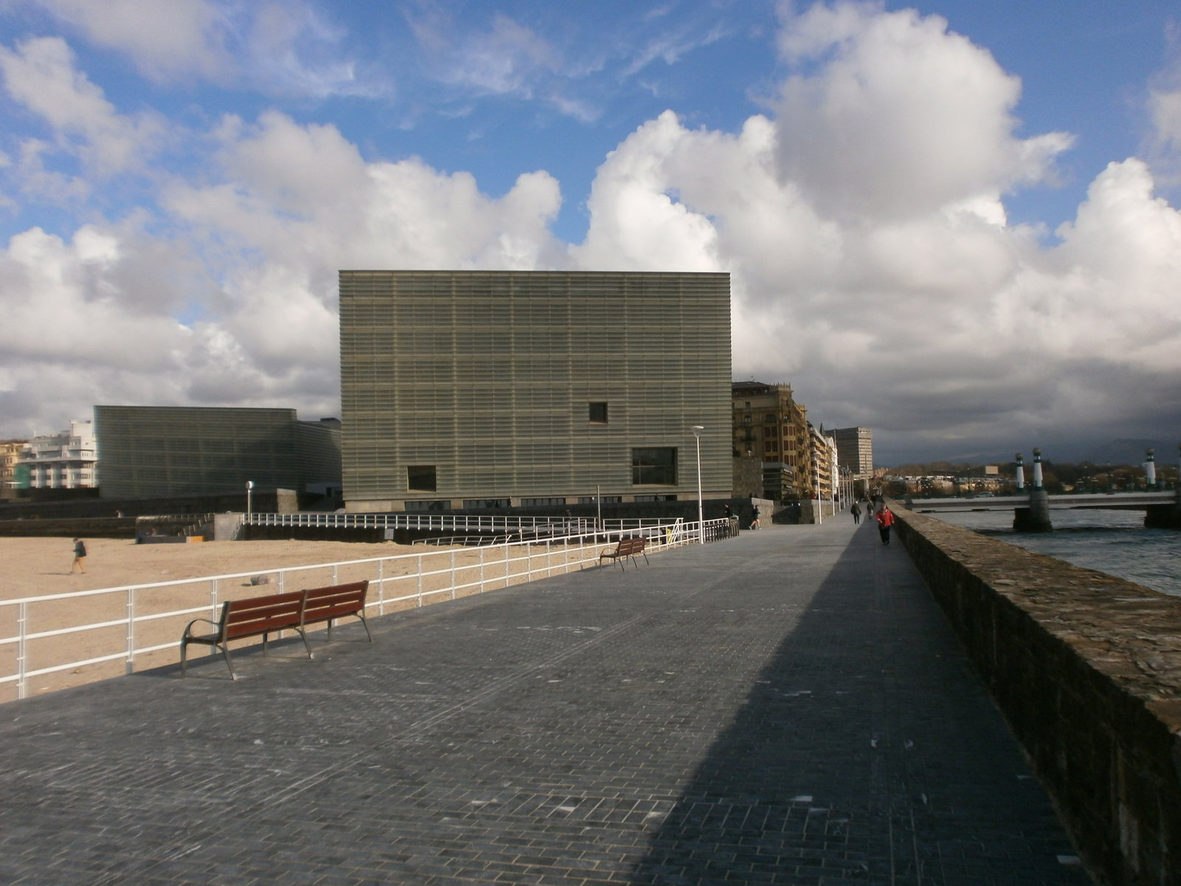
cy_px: 443
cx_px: 590
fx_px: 921
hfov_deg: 65.3
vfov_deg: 51.4
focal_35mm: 27
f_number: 10
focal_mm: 4.8
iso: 100
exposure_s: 1/200
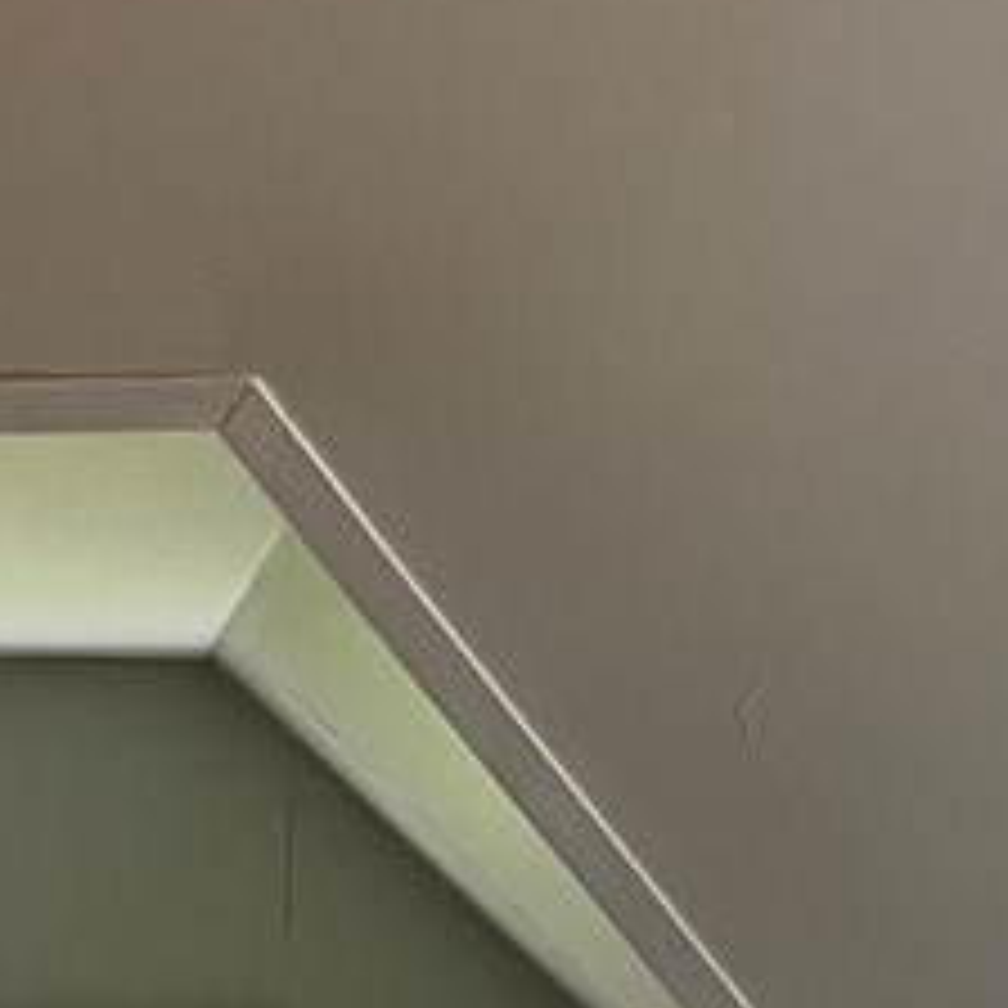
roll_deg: -0.4
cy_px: 1444
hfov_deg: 16.0
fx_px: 3459
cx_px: -166
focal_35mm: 105
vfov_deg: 15.5
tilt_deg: -6.0
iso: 160
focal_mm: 5.7
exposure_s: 1/60
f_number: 1.5
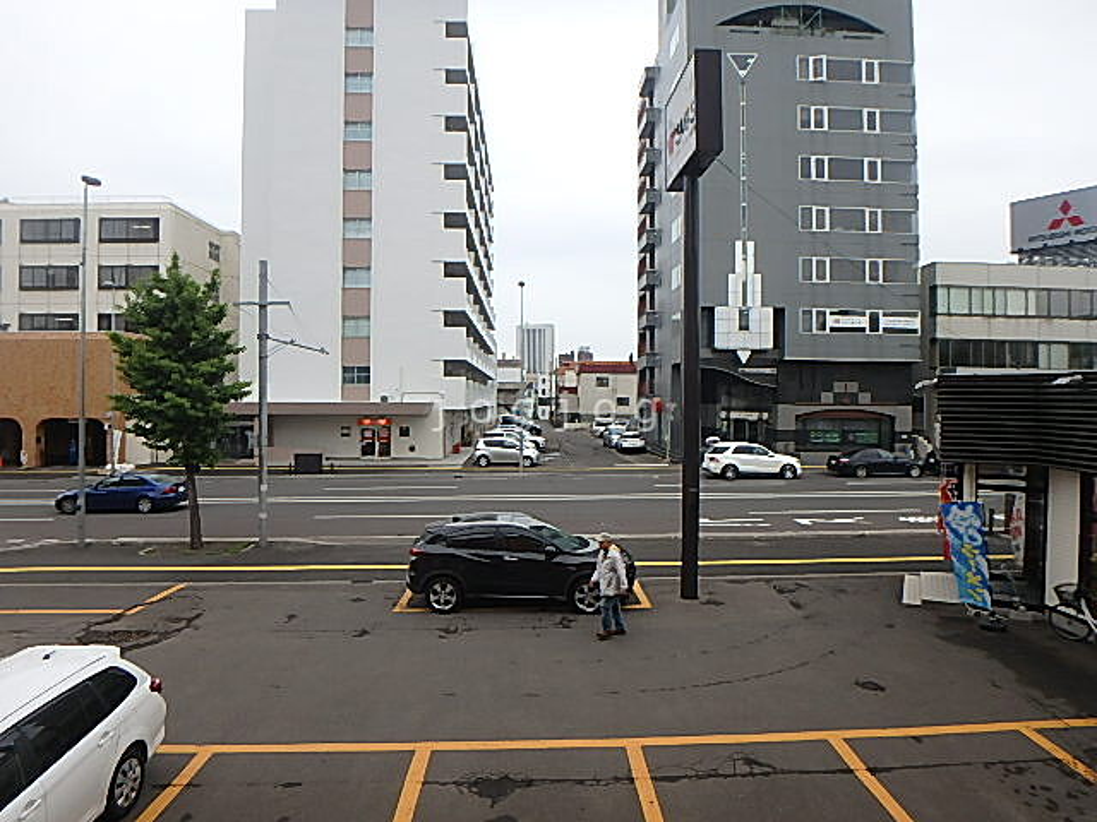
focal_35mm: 21
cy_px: 411
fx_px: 666
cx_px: 548
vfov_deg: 63.4
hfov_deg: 79.0
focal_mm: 3.7
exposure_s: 1/400
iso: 125
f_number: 3.5
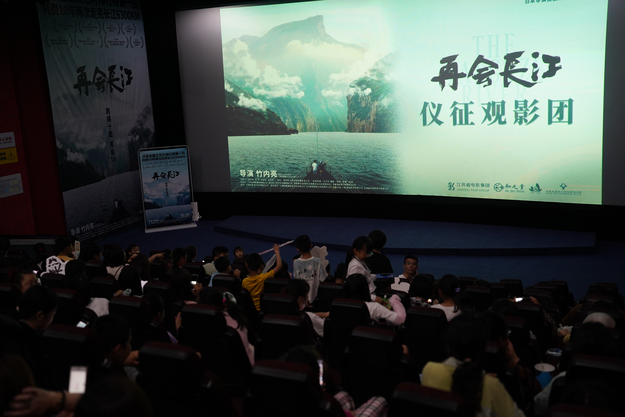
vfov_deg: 35.1
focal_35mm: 38
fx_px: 660
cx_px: 312
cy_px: 208
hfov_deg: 50.7
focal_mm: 38
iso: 2000
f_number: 2
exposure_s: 1/160
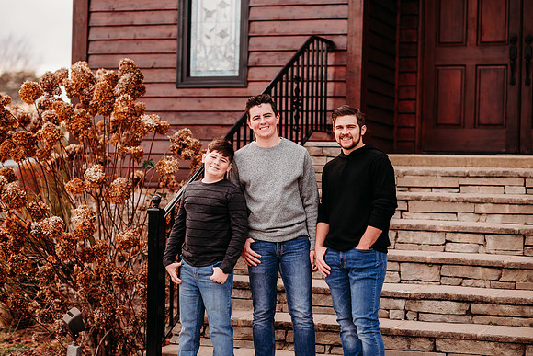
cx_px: 266
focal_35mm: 85
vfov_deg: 16.1
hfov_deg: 23.9
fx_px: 1259
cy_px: 178
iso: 250
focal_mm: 85
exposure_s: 1/500
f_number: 2.2
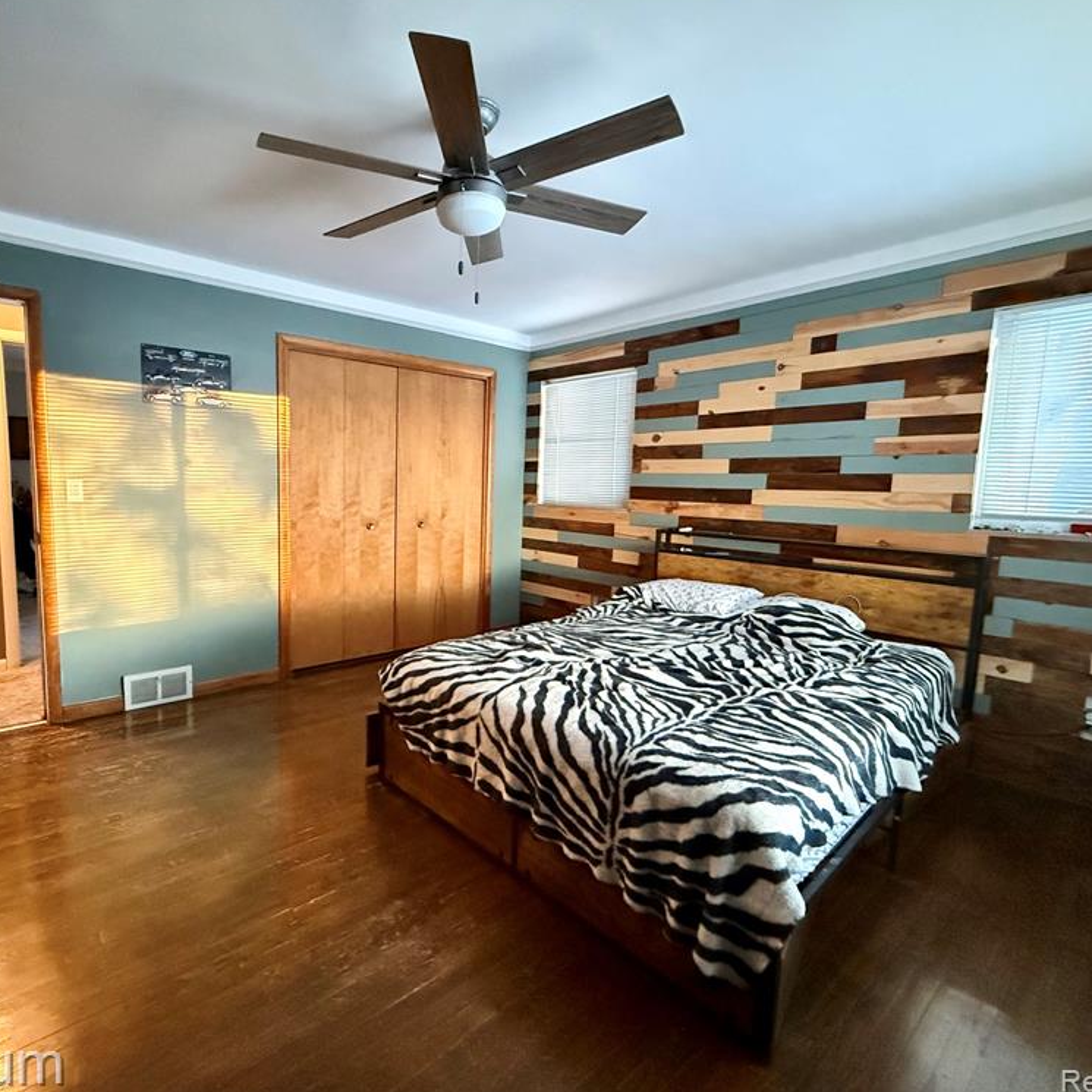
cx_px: 459
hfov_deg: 83.3
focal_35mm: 17
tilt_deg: -5.5
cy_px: 542
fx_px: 607
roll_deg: -1.4
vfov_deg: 84.0
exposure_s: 1/60
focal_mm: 2.22
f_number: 2.2
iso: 1250
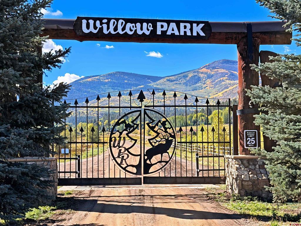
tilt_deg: +2.6
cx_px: 150
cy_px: 113
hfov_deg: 29.0
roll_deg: +0.9
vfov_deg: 21.9
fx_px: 583
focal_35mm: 67
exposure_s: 1/3096
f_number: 1.78
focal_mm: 6.76
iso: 64
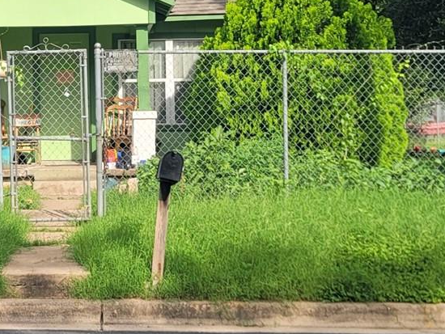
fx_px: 1196
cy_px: 94
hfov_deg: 20.5
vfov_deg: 15.8
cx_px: 22
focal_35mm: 93
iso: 20
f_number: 1.8
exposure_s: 1/769
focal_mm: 7
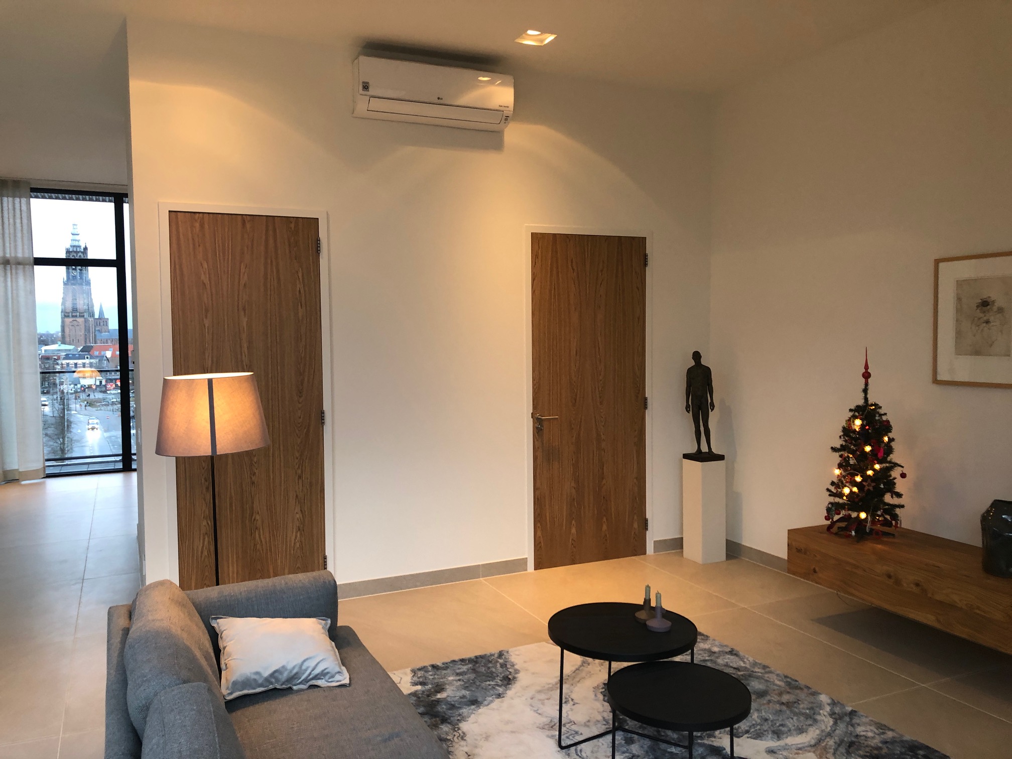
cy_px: 380
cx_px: 506
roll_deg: -0.4
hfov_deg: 63.4
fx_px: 819
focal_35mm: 28
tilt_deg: -4.0
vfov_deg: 49.7
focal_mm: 3.99
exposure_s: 1/20
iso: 40
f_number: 1.8
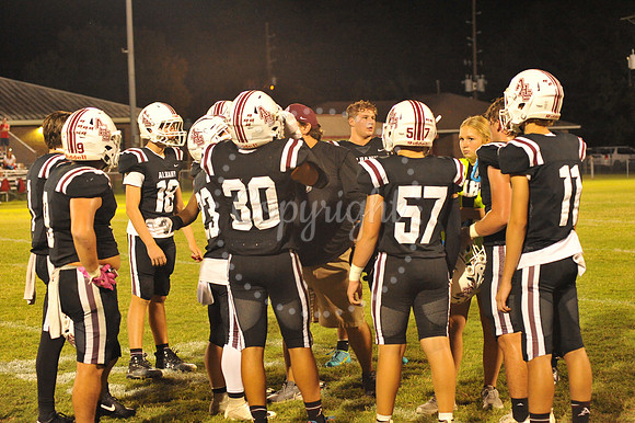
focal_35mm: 80
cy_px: 212
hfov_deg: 25.4
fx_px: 1410
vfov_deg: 17.0
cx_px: 318
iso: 5000
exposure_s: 1/160
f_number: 5
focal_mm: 80
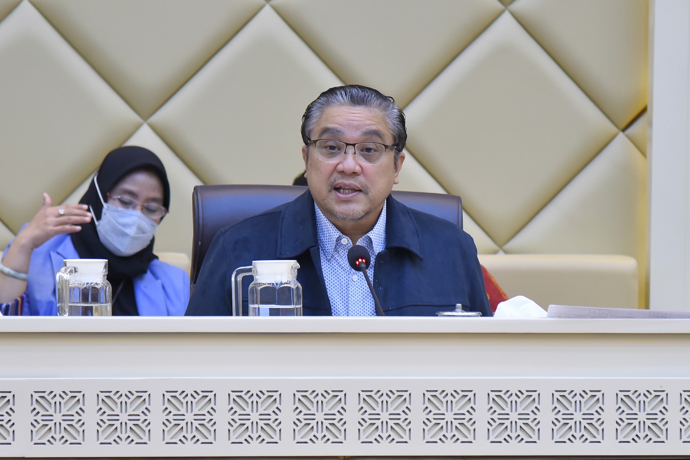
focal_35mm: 180
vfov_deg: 7.6
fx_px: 3450
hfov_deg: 11.4
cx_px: 345
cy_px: 230
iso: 2000
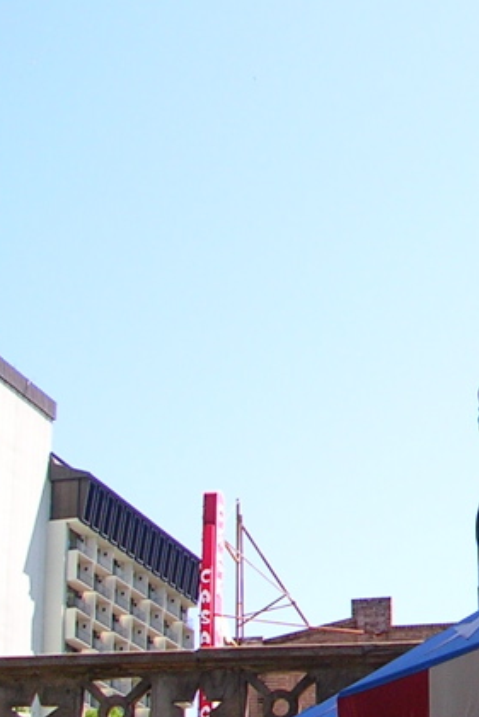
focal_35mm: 100
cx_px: 774
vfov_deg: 20.4
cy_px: 392
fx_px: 1994
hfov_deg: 12.8
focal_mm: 5.8
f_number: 2.8
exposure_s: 1/416
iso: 50
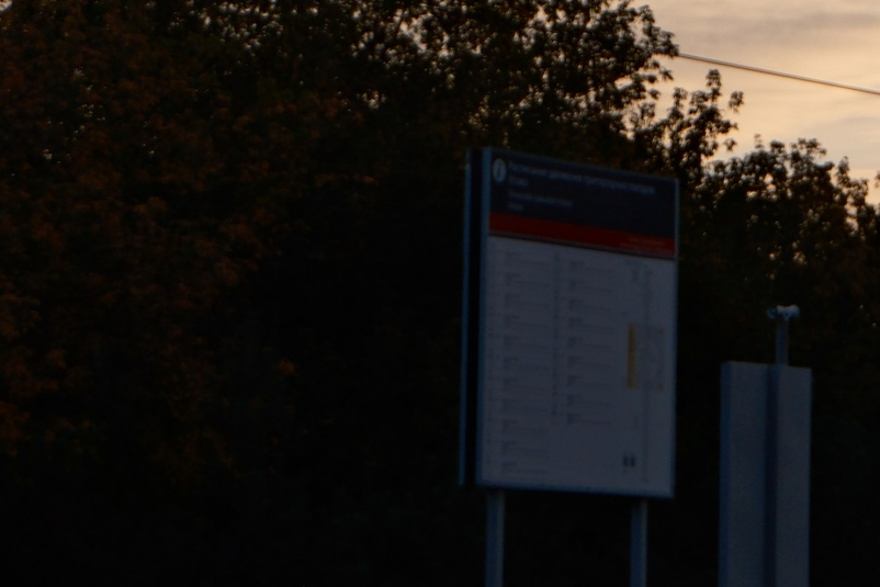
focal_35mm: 217
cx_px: 1324
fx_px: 5305
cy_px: -216
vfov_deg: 6.3
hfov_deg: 9.2
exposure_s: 1/600
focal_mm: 45
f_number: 5.6
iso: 250
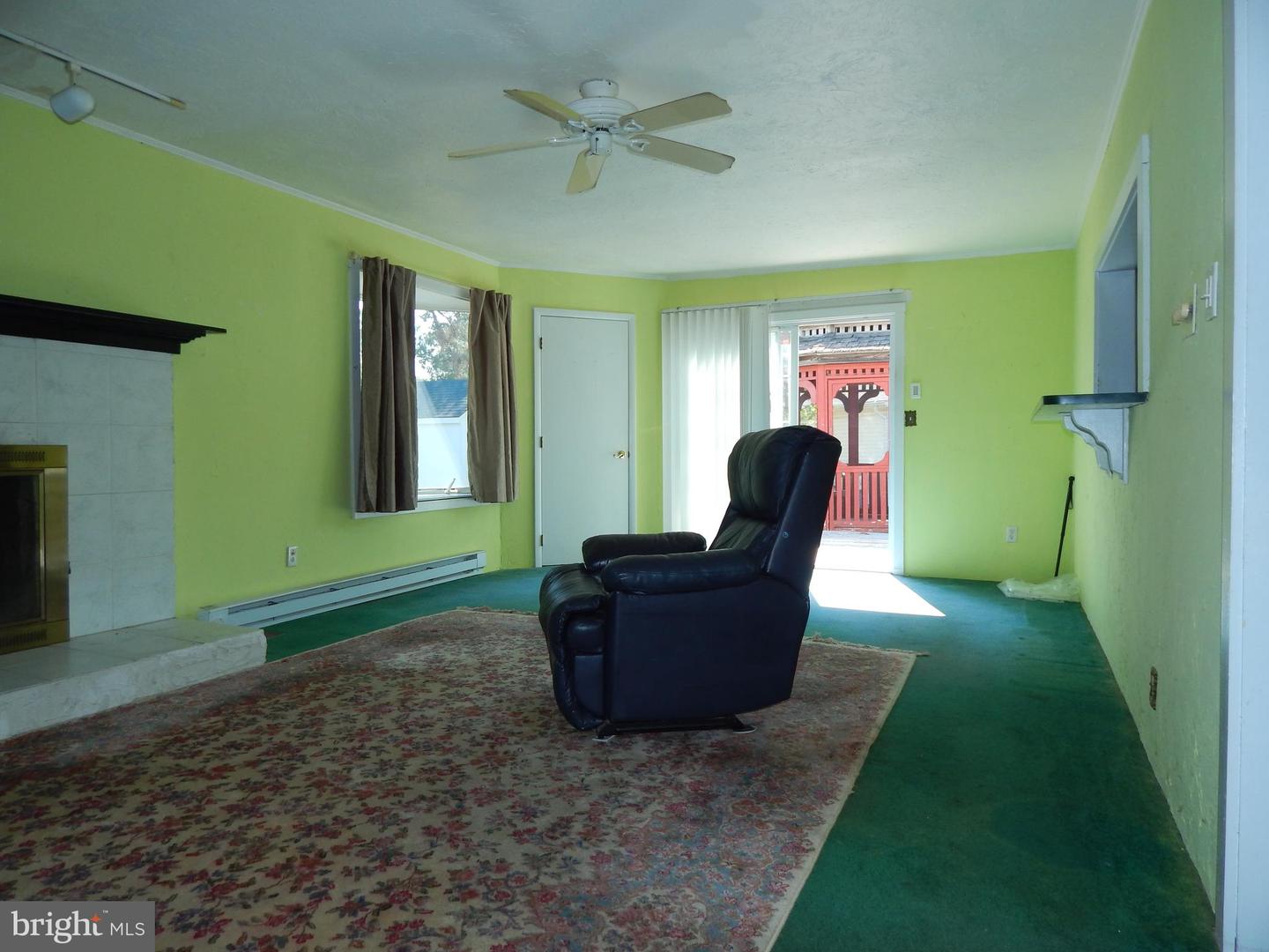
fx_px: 843
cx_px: 634
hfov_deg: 73.9
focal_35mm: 23
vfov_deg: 58.9
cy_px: 476
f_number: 3
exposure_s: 1/125
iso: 125
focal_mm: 4
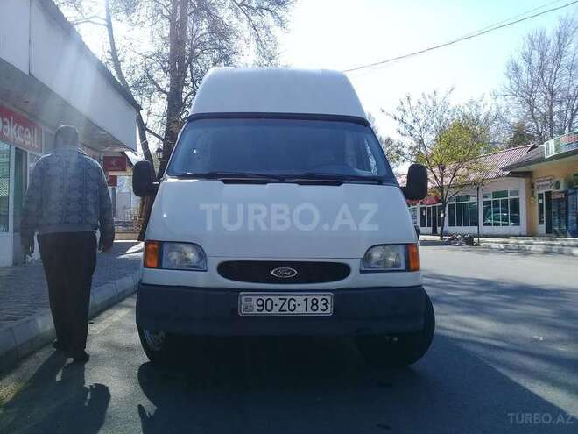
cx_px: 289
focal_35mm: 31
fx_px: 518
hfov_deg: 58.4
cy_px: 217
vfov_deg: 45.4
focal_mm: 3.3
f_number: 2.2
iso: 50
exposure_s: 1/871
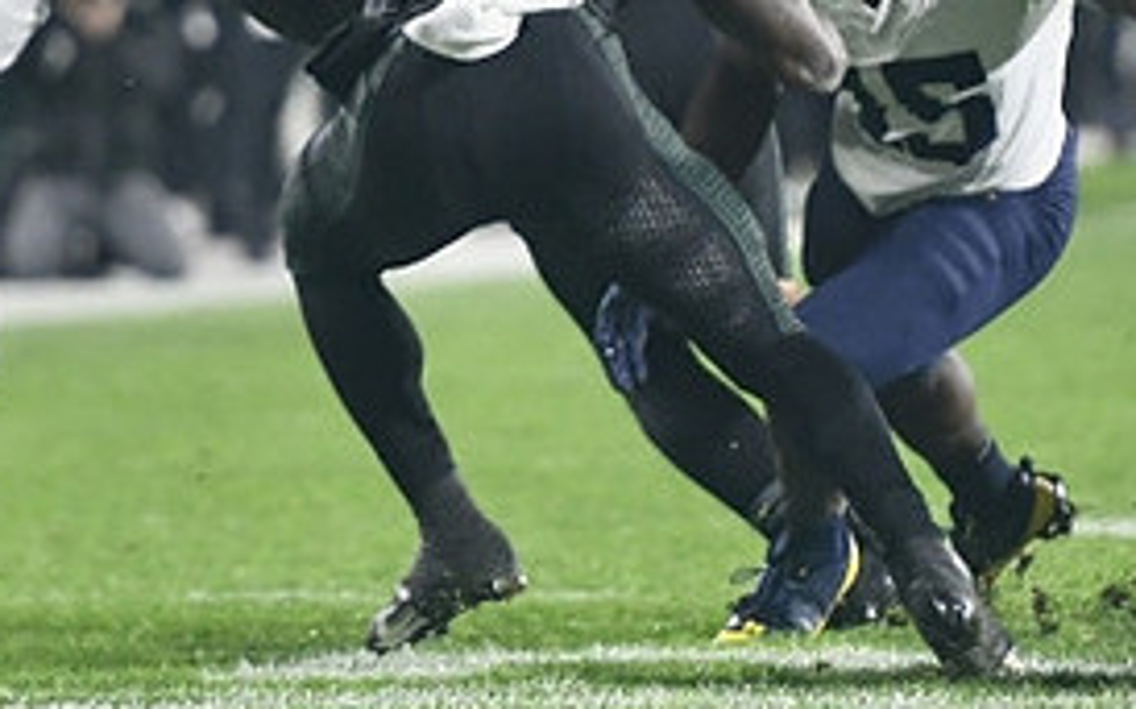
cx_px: 419
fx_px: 20023
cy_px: 4
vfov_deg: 2.0
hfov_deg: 3.2
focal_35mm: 647
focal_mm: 200
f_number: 2.8
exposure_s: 1/1250
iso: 3200
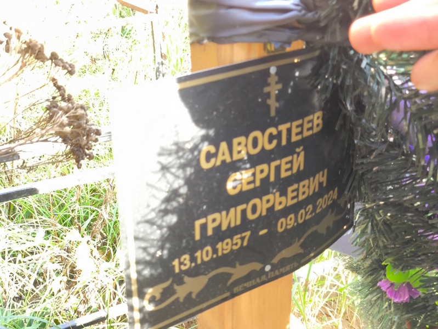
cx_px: 219
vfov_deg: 29.1
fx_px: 633
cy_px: 164
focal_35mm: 50
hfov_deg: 38.2
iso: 160
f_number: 1.7
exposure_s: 1/50
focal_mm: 4.71
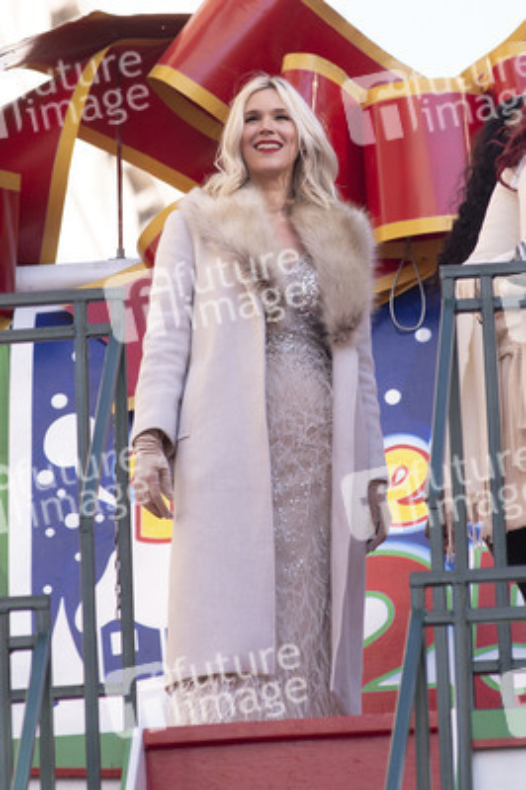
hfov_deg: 6.9
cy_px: 395
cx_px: 263
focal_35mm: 200
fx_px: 4391
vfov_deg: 10.3
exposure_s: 1/800
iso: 800
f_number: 5.6
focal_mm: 200
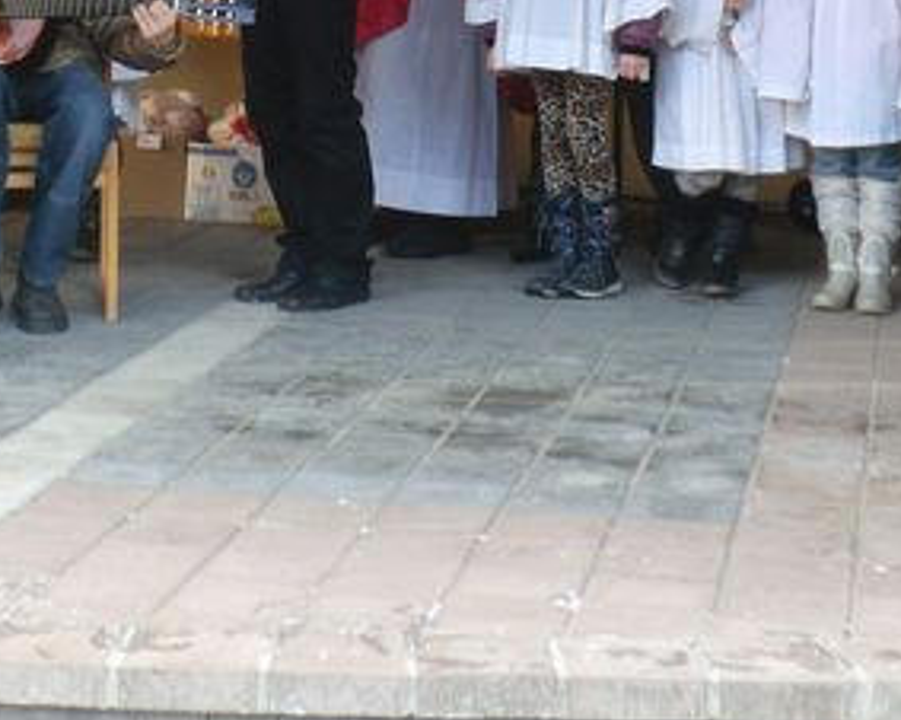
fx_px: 2798
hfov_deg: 18.2
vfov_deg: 14.2
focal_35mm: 105
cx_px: 306
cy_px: -169
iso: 80
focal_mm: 6.9
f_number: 3.9
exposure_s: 1/60
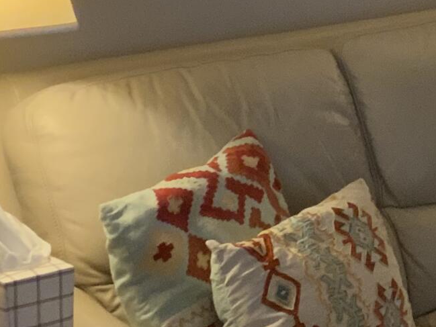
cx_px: 501
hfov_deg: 14.3
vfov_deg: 11.0
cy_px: -1
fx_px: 1688
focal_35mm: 134
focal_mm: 3
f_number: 1.8
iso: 160
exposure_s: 1/60
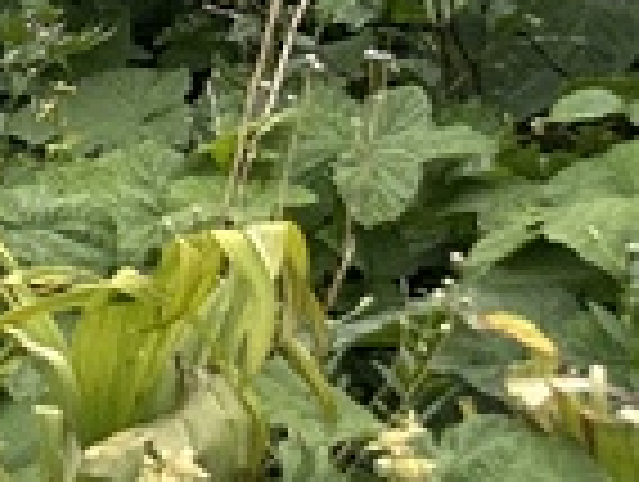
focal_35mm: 169
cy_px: -243
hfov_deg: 9.0
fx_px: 3125
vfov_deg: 8.6
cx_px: -1377
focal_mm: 6.86
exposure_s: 1/1019
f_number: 1.78
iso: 80
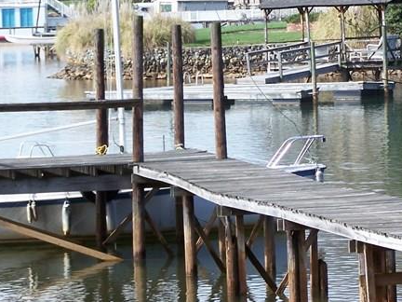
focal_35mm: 249
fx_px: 2892
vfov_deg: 6.0
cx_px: 310
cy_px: 73
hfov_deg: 7.9
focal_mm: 17.5
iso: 64
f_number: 3.2
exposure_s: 1/320
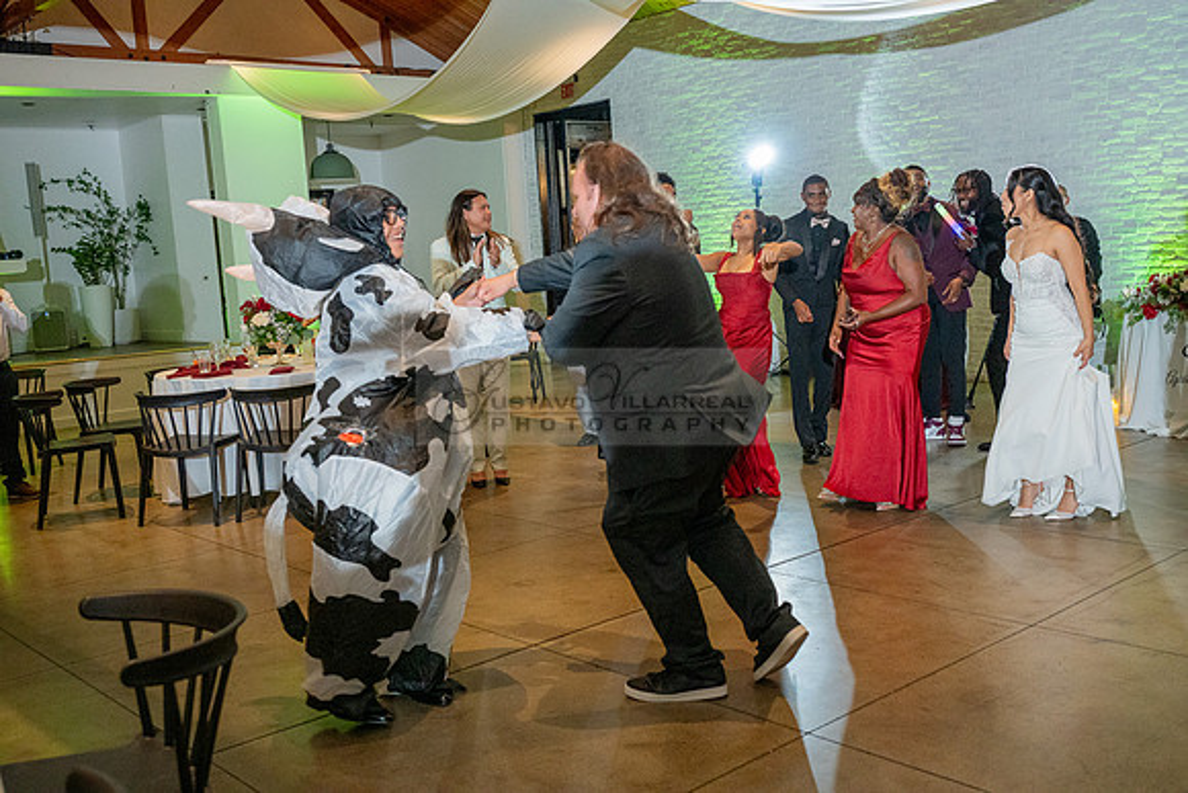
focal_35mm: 36
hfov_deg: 53.1
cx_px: 594
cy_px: 396
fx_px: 1188
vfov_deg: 36.9
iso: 3200
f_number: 4
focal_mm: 36
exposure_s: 1/200
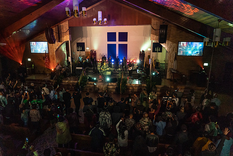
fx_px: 155
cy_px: 78
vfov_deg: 53.2
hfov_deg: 73.7
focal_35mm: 24
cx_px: 116
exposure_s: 1/200
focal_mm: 24
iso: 5000
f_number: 4
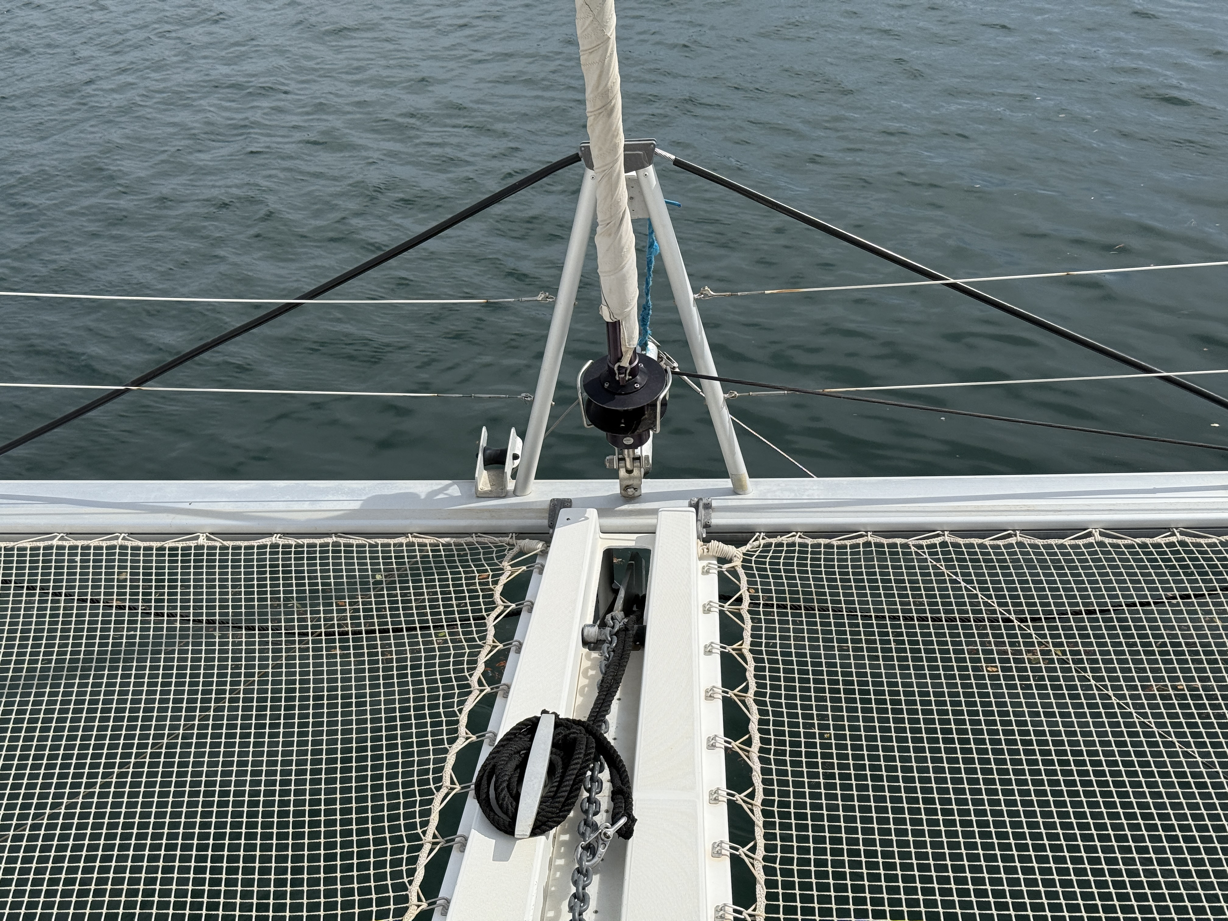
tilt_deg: -26.3
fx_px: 1703
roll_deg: +3.1
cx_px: 614
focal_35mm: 48
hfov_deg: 39.7
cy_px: 460
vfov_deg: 30.3
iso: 64
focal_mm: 6.76
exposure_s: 1/7874
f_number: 1.78
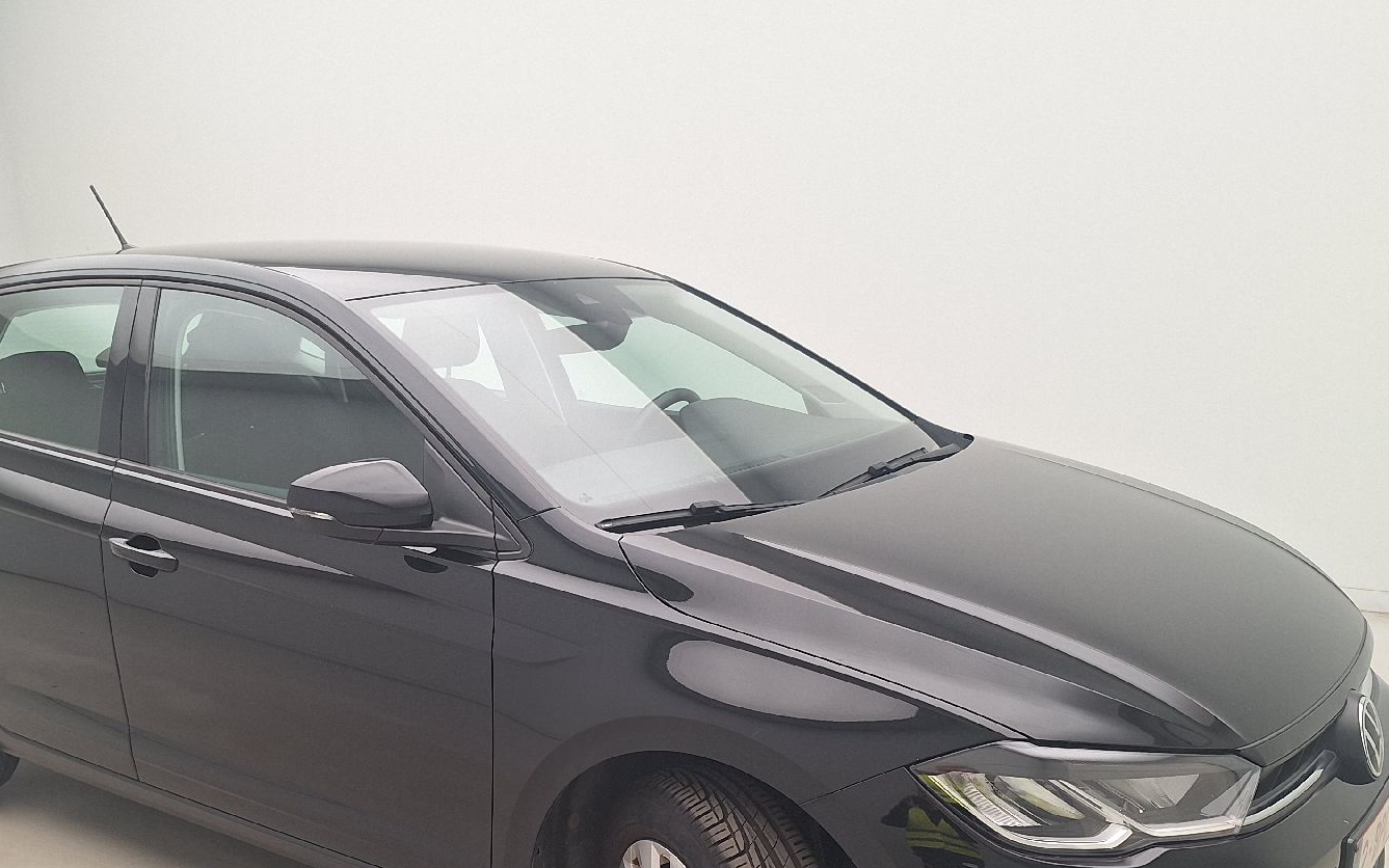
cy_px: 732
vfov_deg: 34.8
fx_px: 1325
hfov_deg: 55.0
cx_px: 578
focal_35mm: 35
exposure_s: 1/100
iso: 64
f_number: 1.8
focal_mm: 5.54
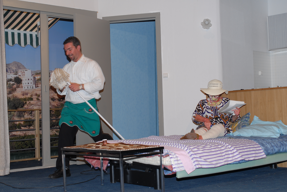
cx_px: 144
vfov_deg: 23.8
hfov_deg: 35.0
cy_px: 96
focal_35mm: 57
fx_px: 455
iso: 200
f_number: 5.6
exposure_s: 1/60
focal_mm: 38
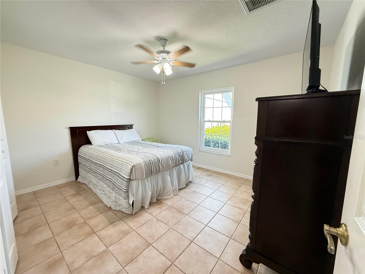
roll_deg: -0.9
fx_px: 148
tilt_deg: -7.5
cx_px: 182
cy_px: 137
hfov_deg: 102.1
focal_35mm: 14
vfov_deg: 85.7
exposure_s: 1/120
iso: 400
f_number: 2.2
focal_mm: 2.22
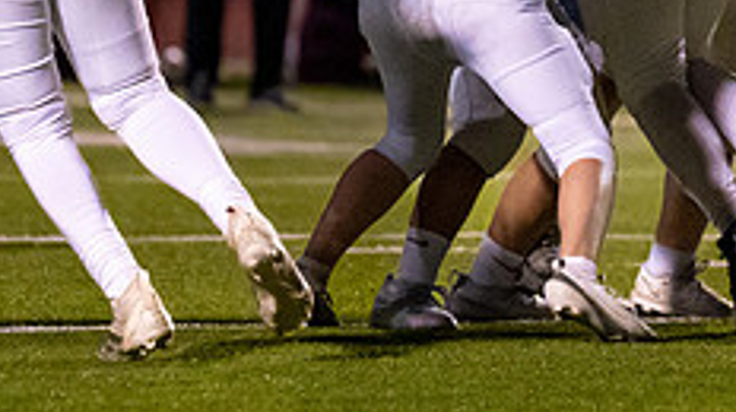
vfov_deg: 1.3
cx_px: 560
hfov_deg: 2.3
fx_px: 17977
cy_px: -121
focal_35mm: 922
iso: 4000
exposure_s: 1/1250
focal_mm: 200
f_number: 2.8
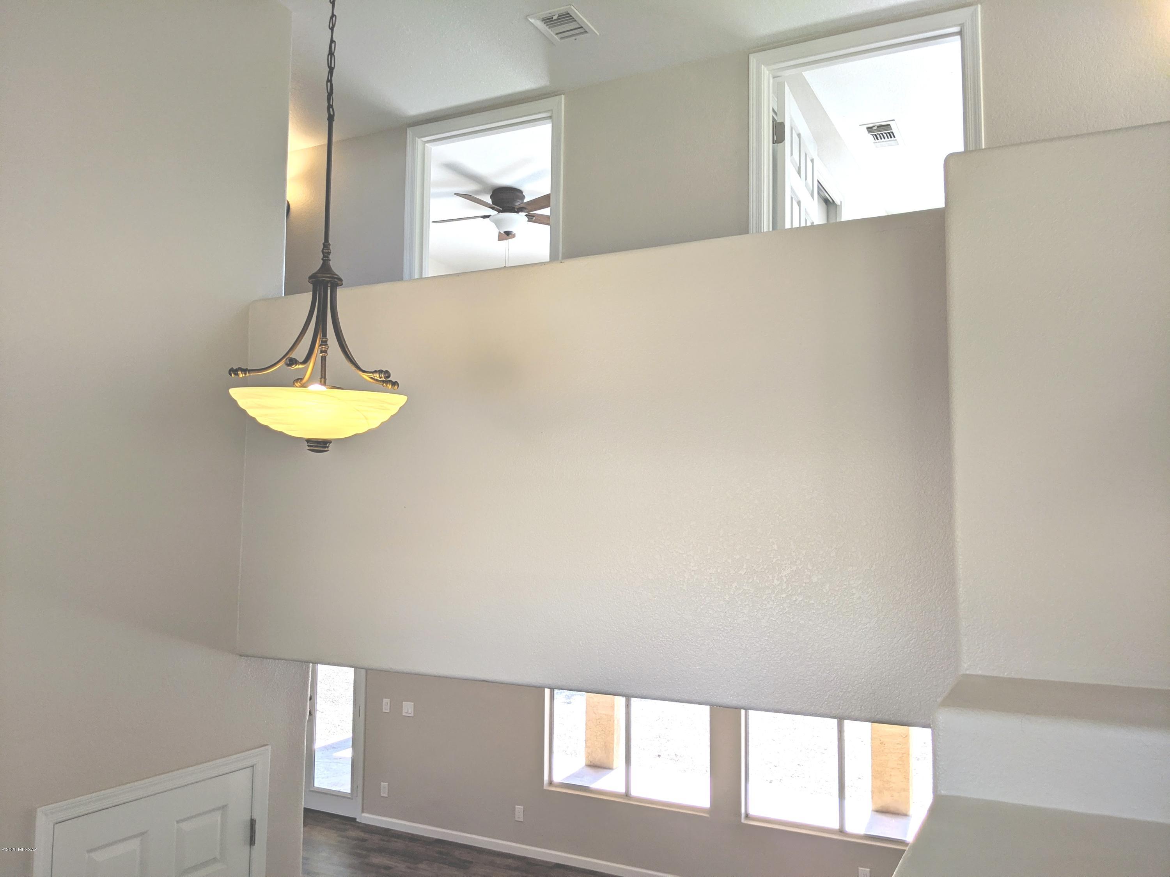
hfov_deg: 65.3
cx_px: 585
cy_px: 438
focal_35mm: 27
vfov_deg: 51.4
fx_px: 913
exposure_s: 1/385
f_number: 1.8
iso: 43
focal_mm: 4.44
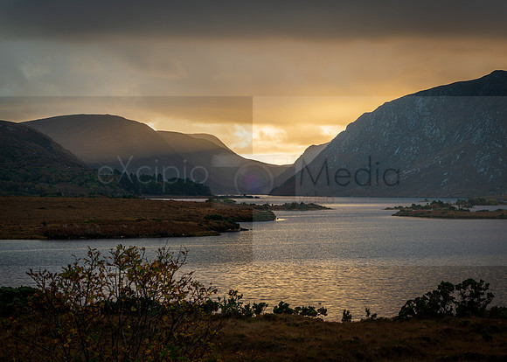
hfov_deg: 18.5
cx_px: 311
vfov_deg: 13.3
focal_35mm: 108
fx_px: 1554
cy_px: 207
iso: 200
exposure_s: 1/10
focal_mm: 90
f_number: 8
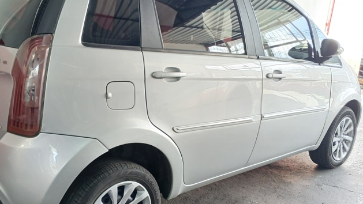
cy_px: 108
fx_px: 347
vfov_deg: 32.8
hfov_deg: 54.8
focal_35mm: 36
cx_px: 141
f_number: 1.8
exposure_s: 1/60
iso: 100
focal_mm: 3.98
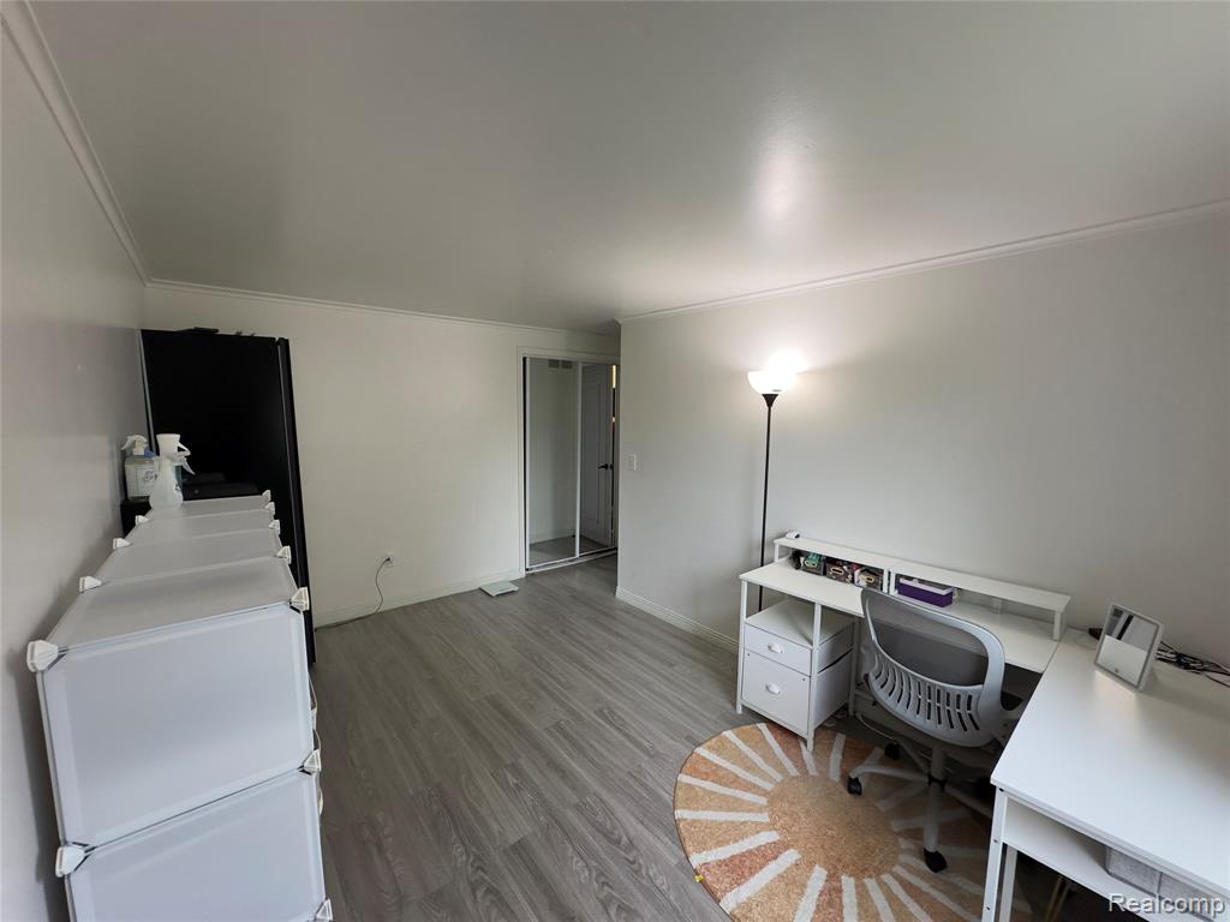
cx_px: 615
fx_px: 497
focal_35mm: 14
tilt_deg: -6.3
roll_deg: -0.5
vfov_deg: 85.7
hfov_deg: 102.1
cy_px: 461
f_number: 2.2
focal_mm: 2.22
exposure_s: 1/120
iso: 160
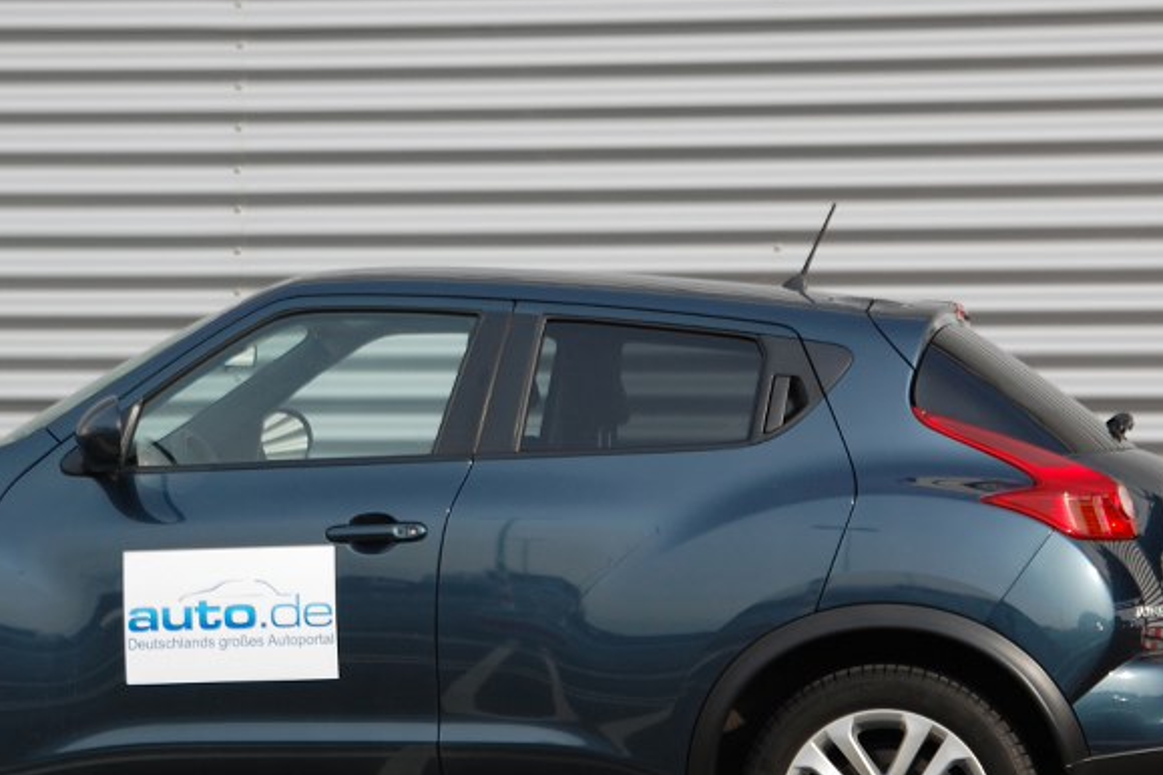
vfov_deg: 7.2
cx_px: 354
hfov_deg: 10.8
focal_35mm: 191
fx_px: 6170
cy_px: 384
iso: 200
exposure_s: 1/500
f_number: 5.6
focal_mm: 72
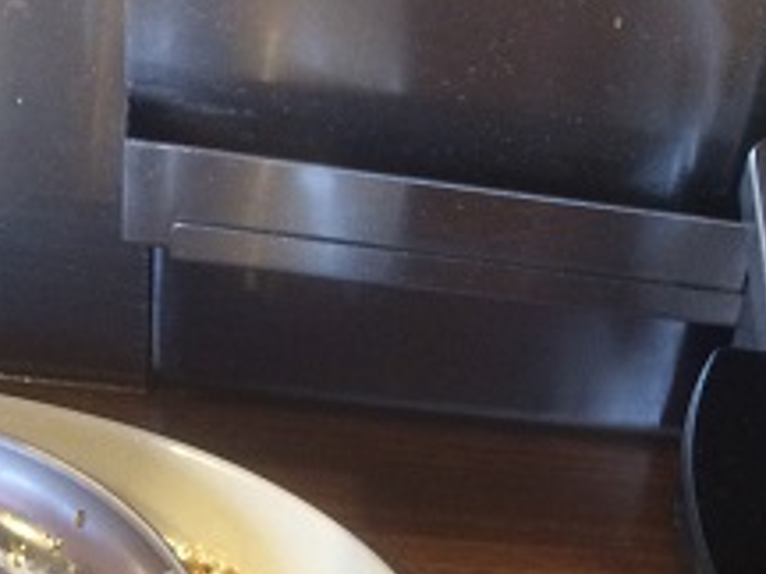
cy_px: 895
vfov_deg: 14.5
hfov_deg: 20.2
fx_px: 2080
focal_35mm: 94
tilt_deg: -48.1
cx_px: 770
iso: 160
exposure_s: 1/30
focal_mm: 4.15
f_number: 2.2
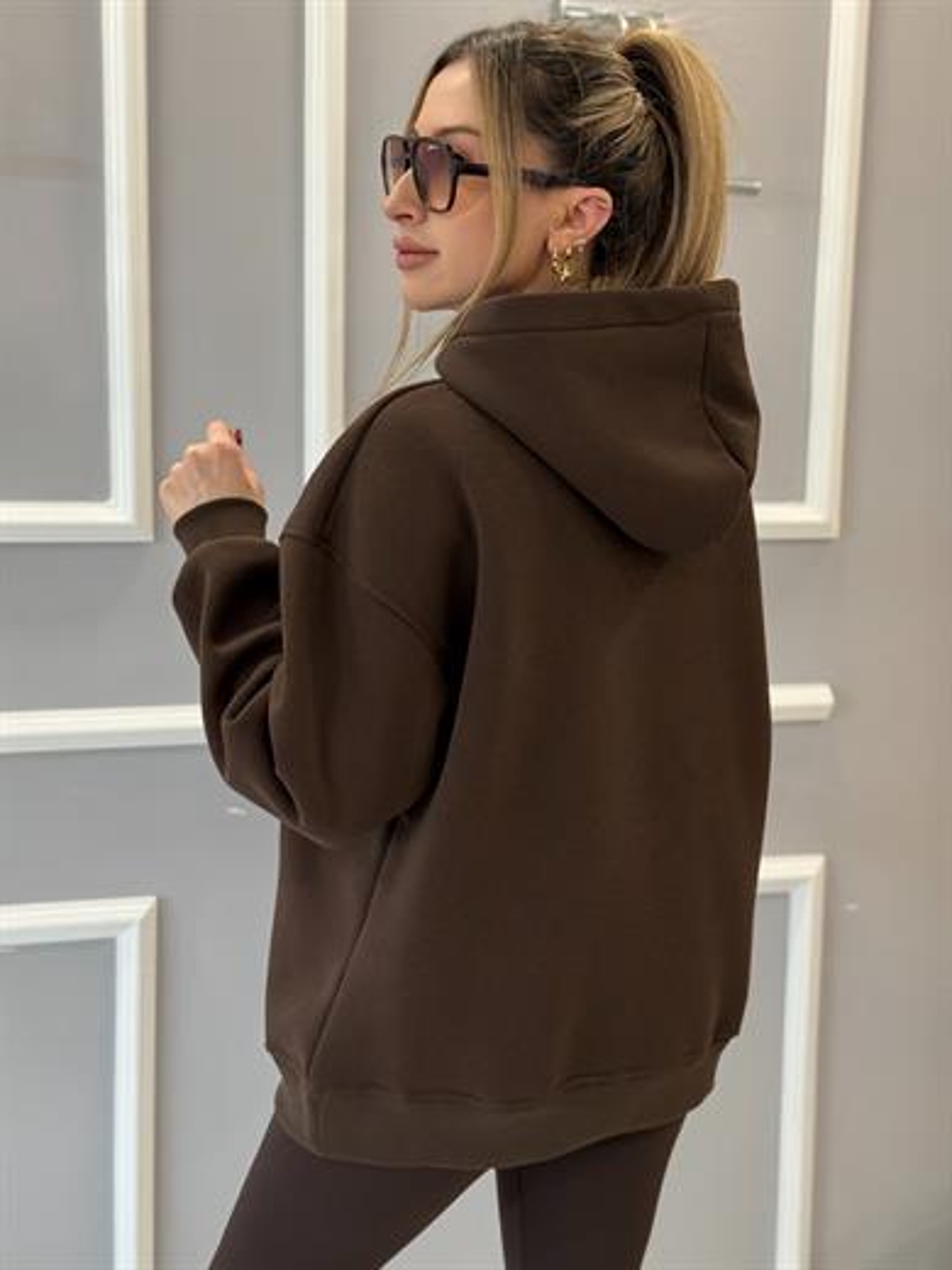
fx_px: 1760
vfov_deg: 39.7
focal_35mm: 48
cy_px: 635
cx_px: 476
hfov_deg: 30.3
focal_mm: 6.76
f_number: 1.78
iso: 100
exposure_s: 1/79
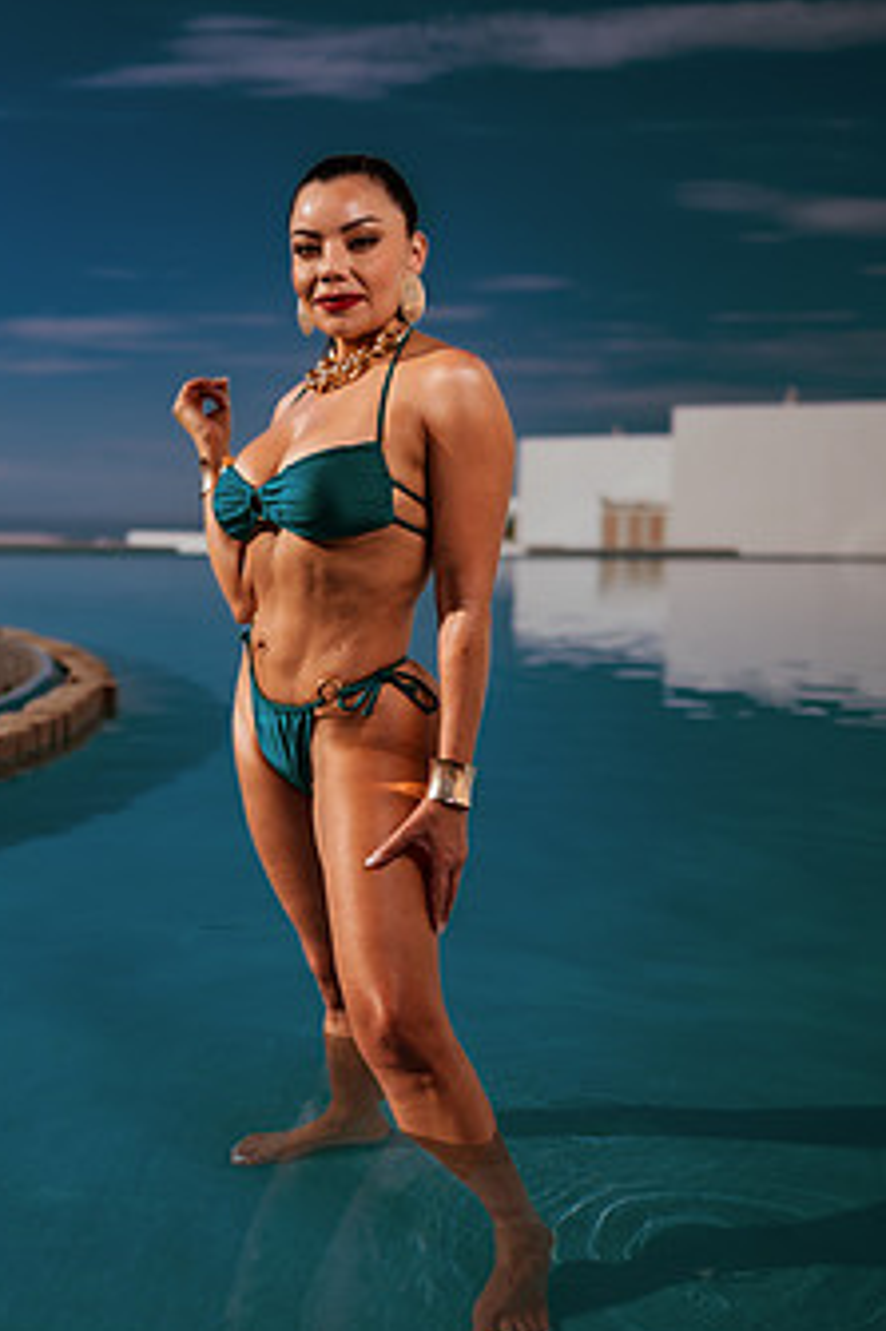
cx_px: 350
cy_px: 691
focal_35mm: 47
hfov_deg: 28.5
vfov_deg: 41.9
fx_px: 1737
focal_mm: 35
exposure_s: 1/8000
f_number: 1.8
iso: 50
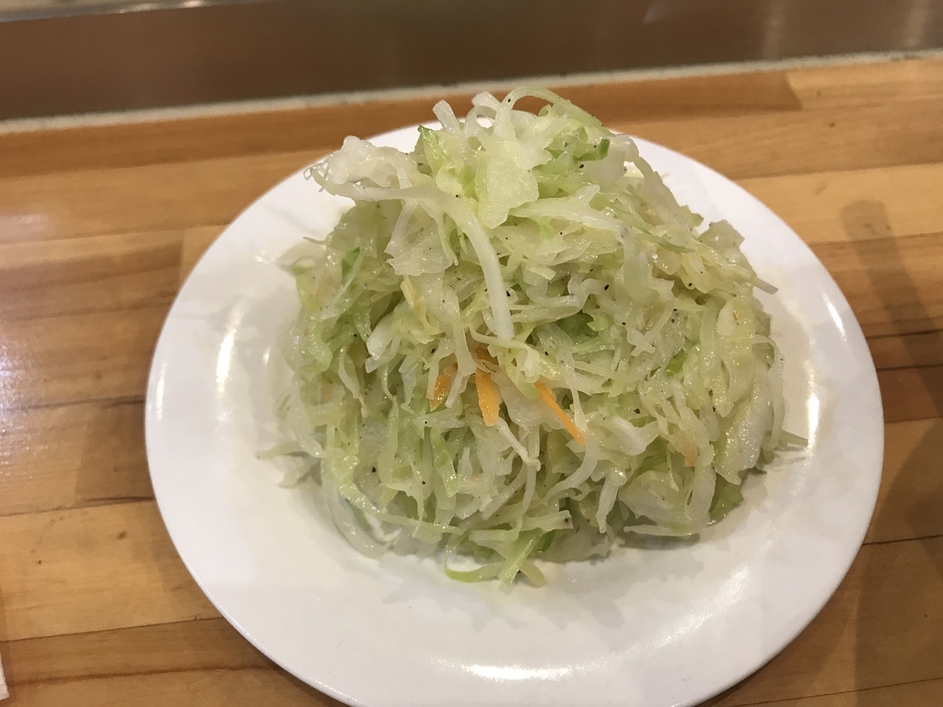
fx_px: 763
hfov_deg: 63.4
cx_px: 472
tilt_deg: -55.9
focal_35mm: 28
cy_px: 354
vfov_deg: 49.7
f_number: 1.8
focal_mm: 3.99
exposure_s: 1/30
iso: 40
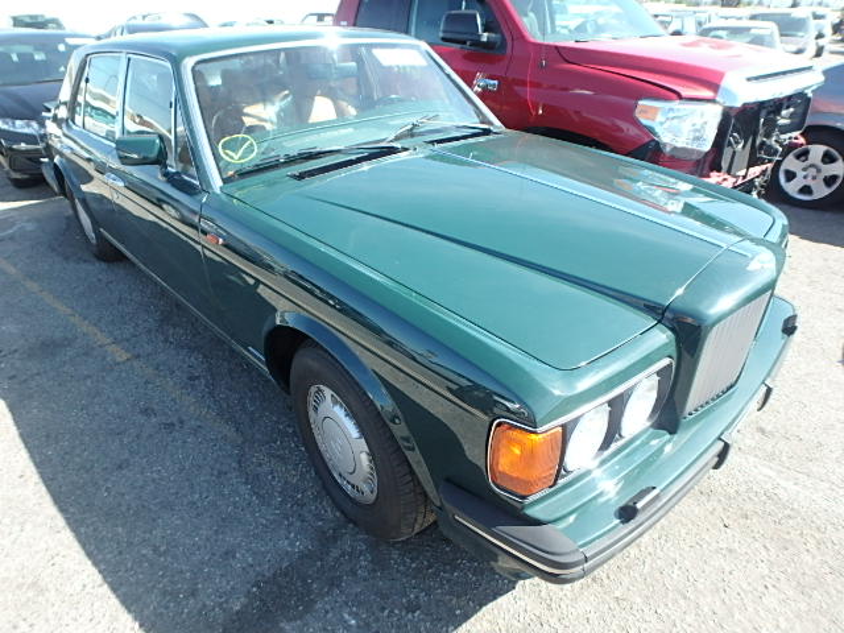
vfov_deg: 63.4
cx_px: 422
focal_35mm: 21
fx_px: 512
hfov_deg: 79.0
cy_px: 316
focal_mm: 3.7
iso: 125
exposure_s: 1/200
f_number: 3.5
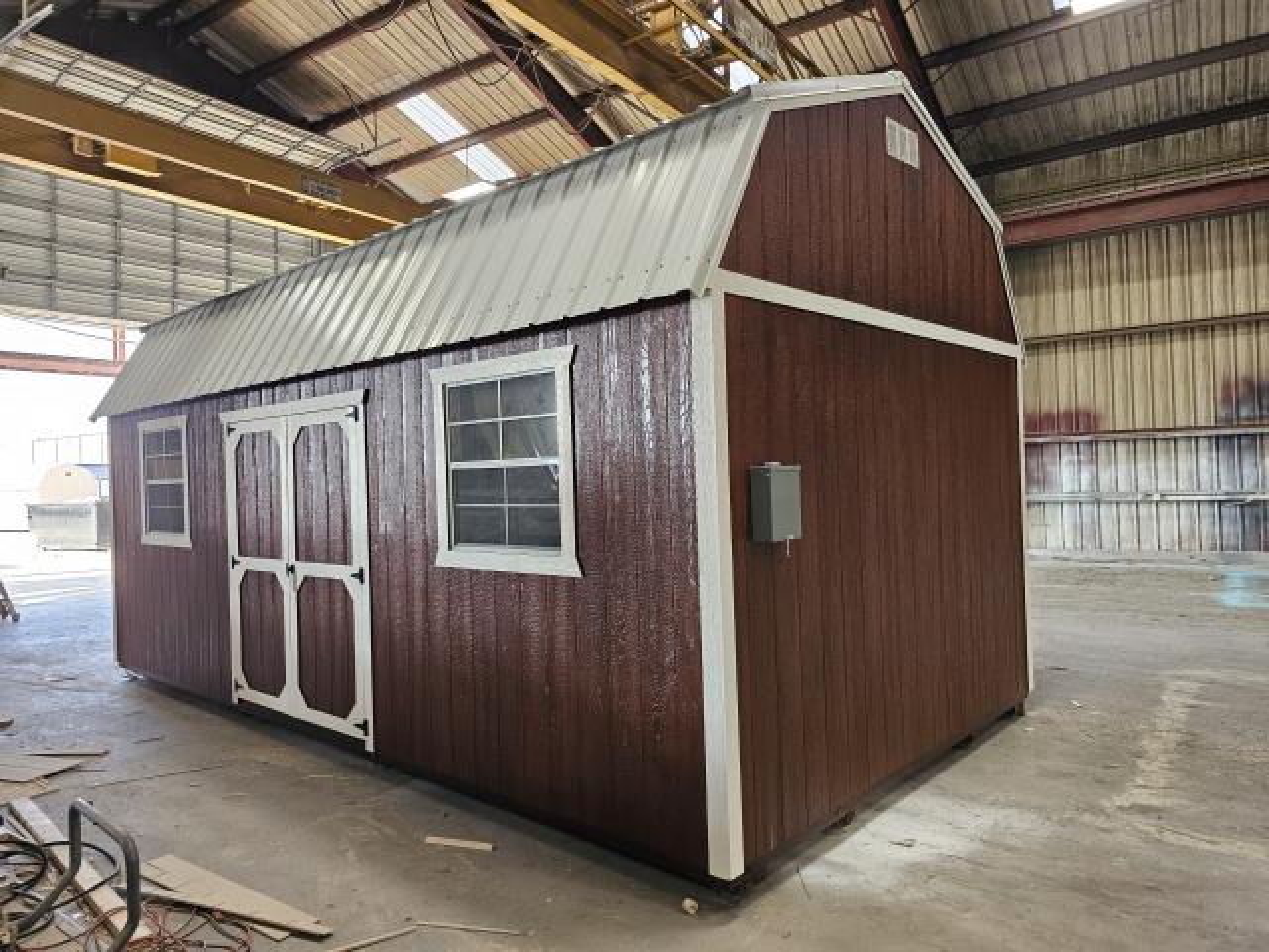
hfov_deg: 73.9
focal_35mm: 23
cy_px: 476
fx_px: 843
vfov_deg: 58.9
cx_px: 634
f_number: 1.7
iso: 250
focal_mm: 6.3
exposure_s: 1/170
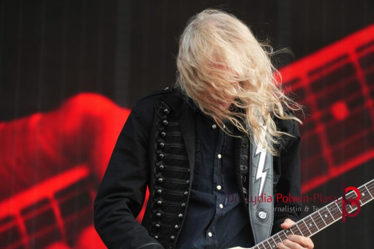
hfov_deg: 8.2
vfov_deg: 5.5
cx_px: 187
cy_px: 124
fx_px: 2602
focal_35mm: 250
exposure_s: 1/320
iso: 400
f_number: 6.3
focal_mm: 167
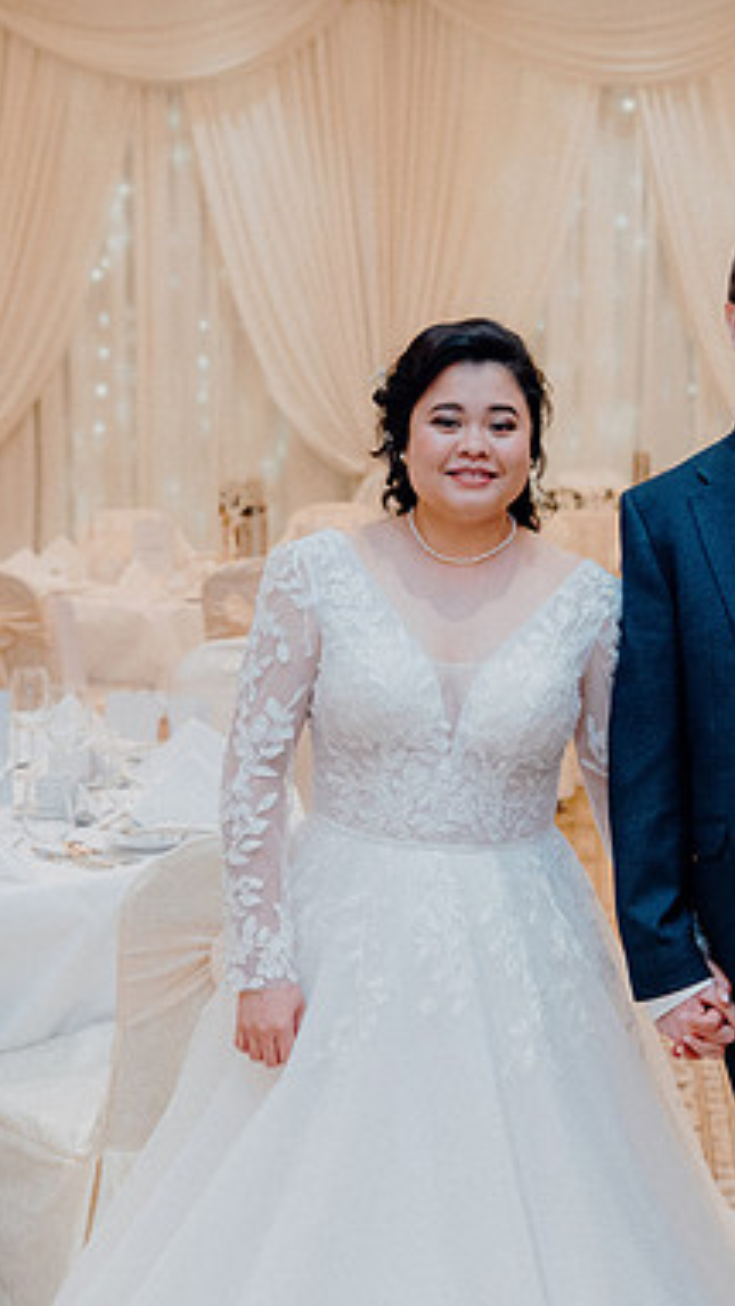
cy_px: 655
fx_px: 2424
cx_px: 636
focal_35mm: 70
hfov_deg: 17.0
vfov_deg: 30.1
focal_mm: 44
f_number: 3.5
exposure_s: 1/160
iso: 3200
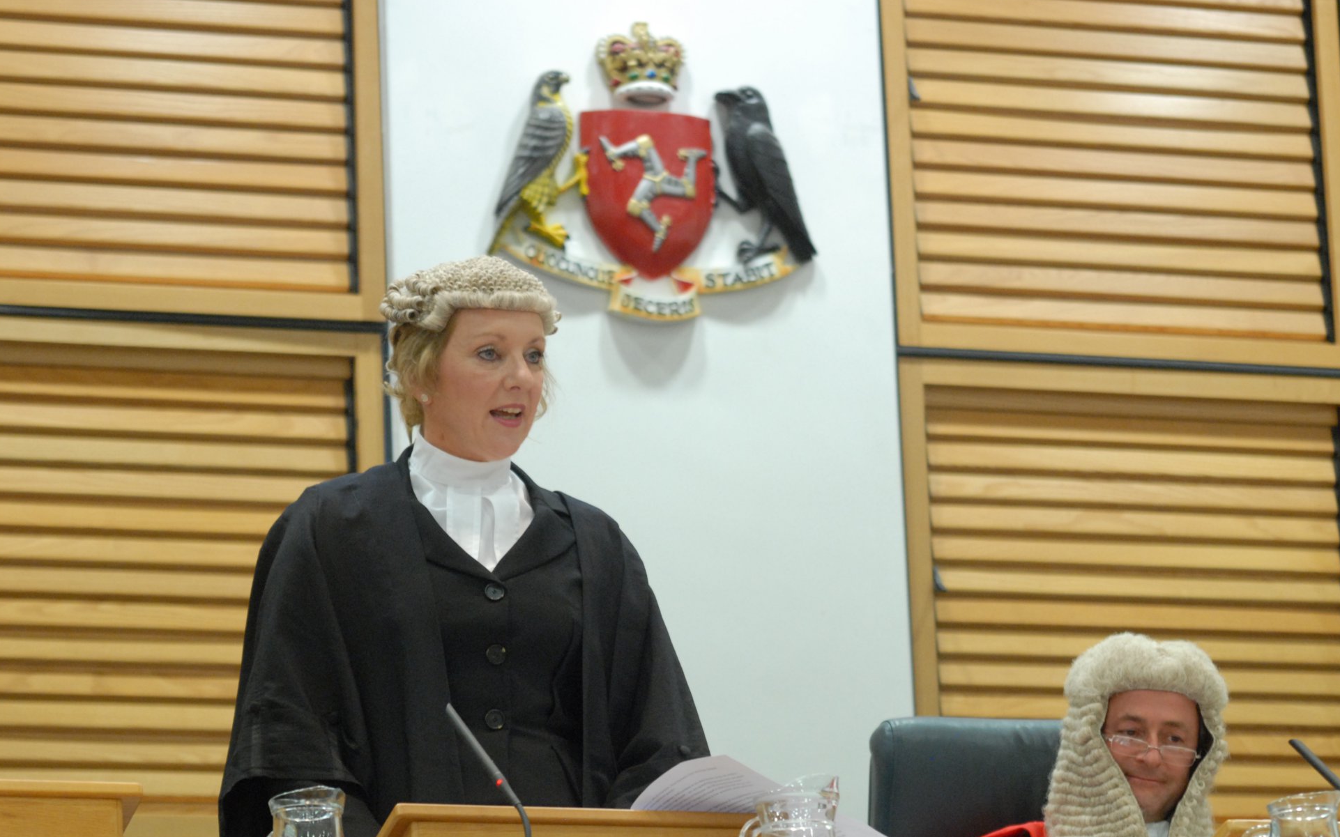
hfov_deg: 13.9
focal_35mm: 150
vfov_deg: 8.7
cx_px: 706
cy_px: 460
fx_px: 5478
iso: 800
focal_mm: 92
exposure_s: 1/60
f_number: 2.8
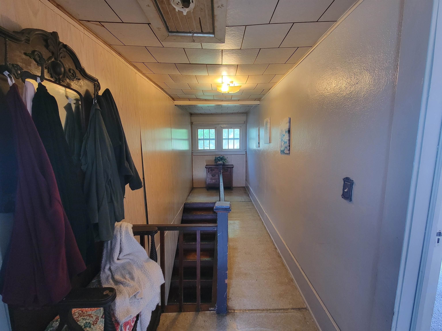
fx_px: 166
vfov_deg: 89.9
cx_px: 221
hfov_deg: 106.2
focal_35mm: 13
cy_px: 166
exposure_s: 1/40
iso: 320
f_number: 2.2
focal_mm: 2.2
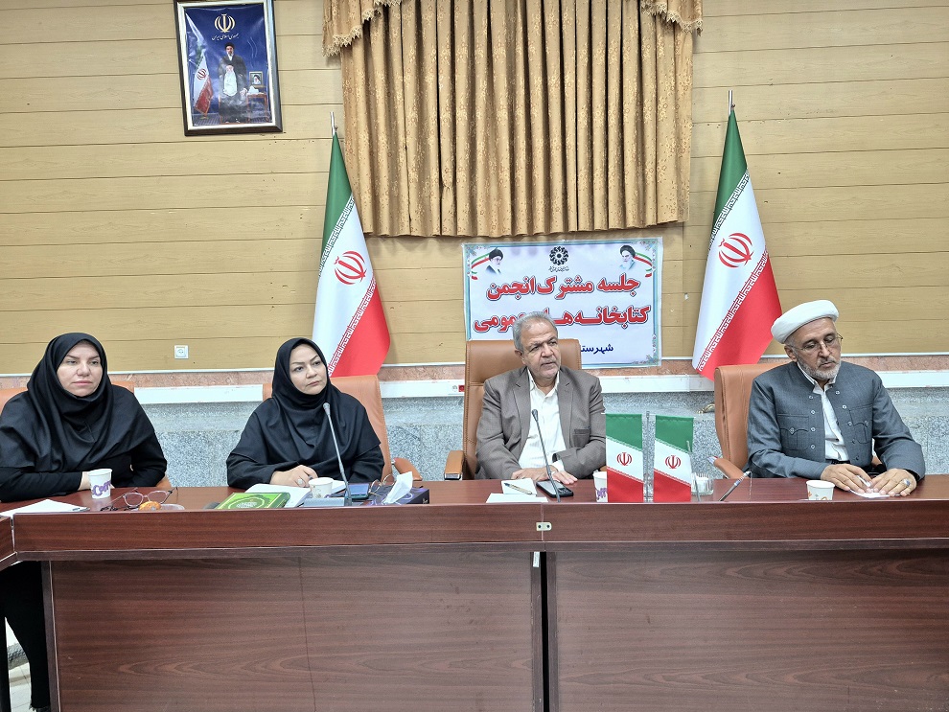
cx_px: 474
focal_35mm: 23
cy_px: 356
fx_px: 631
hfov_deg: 73.9
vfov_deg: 58.9
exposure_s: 1/100
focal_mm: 5.4
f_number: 1.8
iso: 250
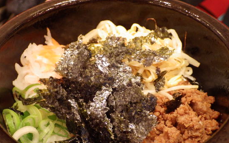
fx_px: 281
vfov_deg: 28.3
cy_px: 99
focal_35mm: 45
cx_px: 113
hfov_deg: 44.4
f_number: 2.6
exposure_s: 1/50
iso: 500
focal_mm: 6.4
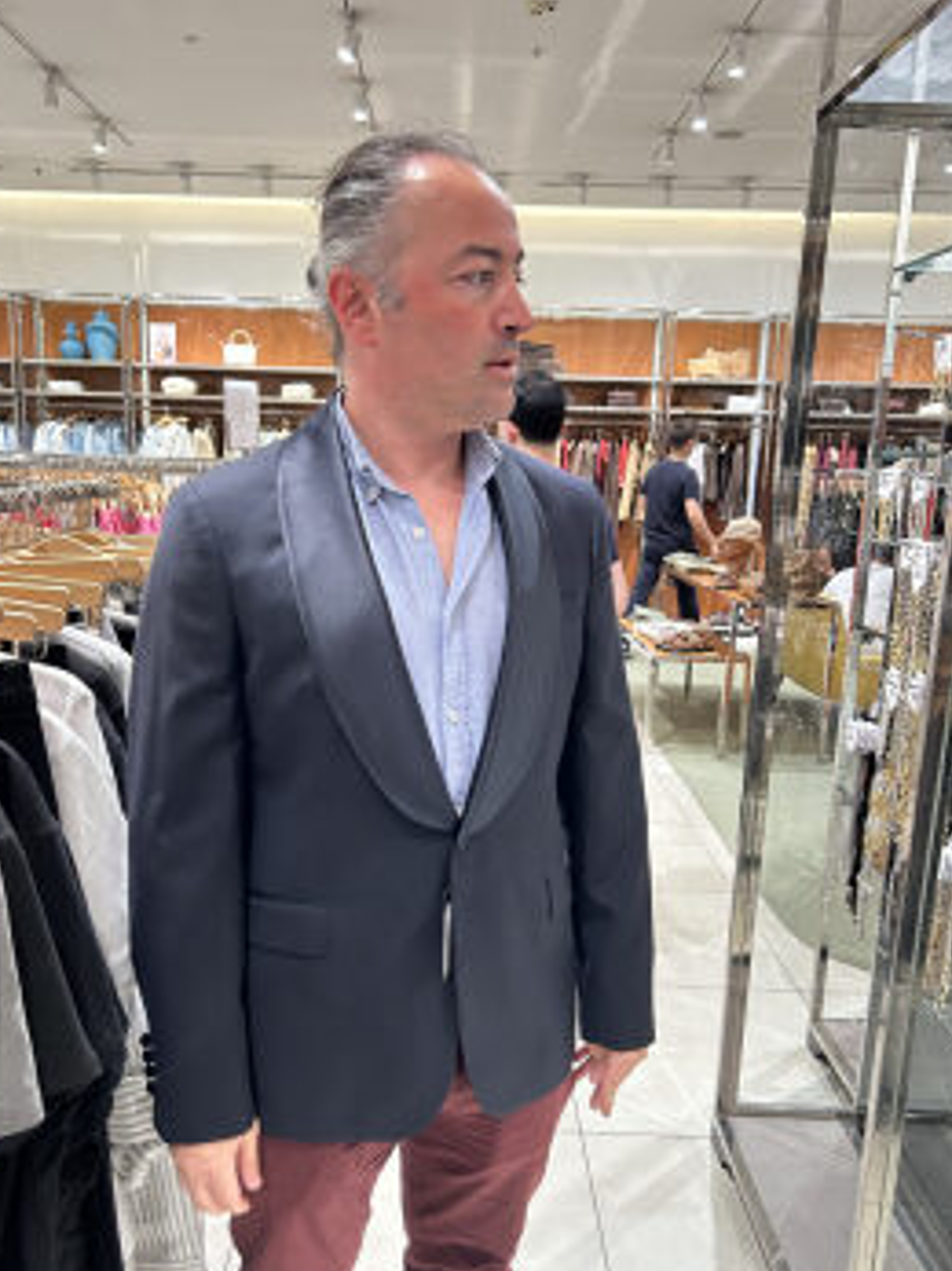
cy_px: 703
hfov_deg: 46.7
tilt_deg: -13.0
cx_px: 436
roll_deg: -1.7
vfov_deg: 59.8
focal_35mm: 30
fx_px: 1101
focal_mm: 5.7
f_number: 1.5
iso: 125
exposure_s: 1/50
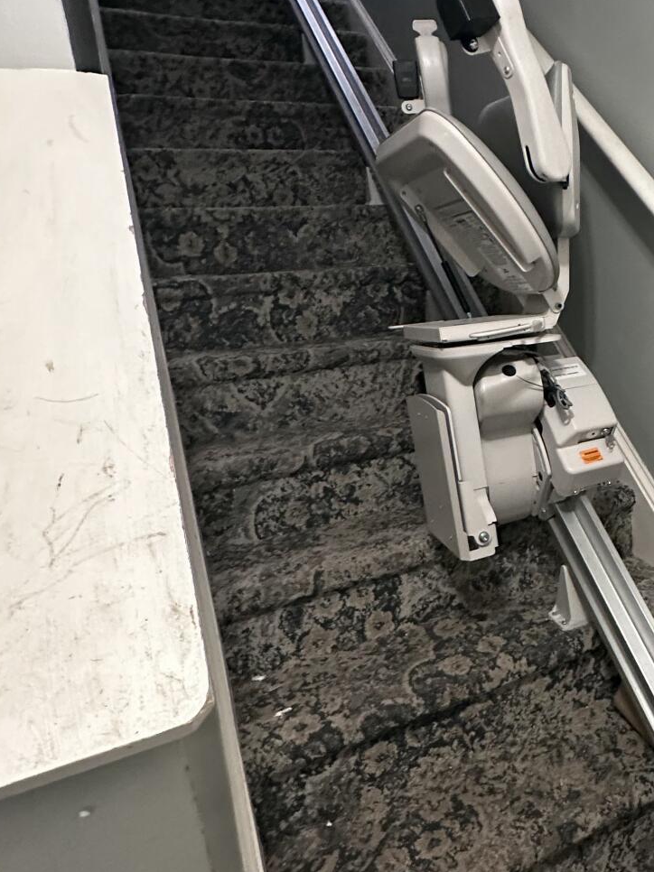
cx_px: 638
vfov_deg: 61.7
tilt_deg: -15.5
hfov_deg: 42.4
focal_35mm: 29
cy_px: 420
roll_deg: +3.3
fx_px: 731
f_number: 2.2
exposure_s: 1/60
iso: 640
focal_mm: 2.22
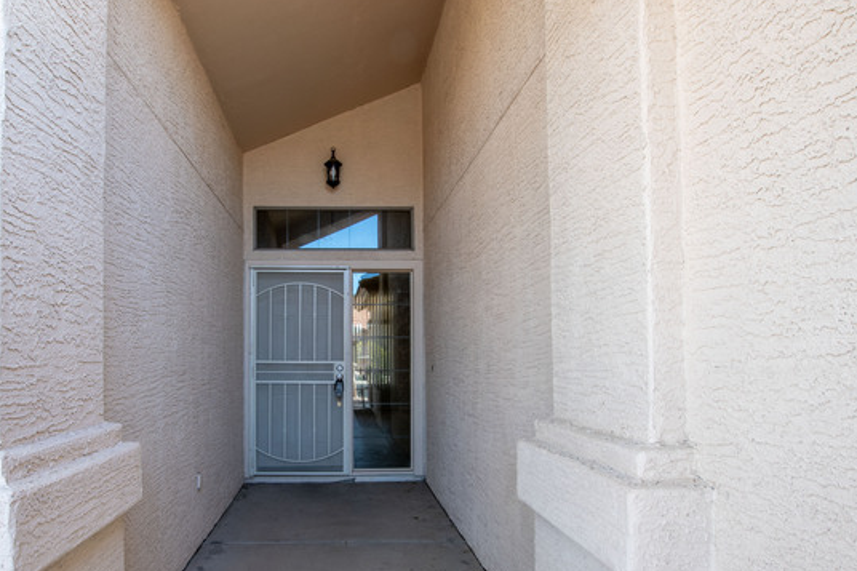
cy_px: 352
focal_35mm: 21
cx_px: 342
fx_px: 500
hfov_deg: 80.3
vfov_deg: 58.8
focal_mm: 10
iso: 100
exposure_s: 1/15
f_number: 11
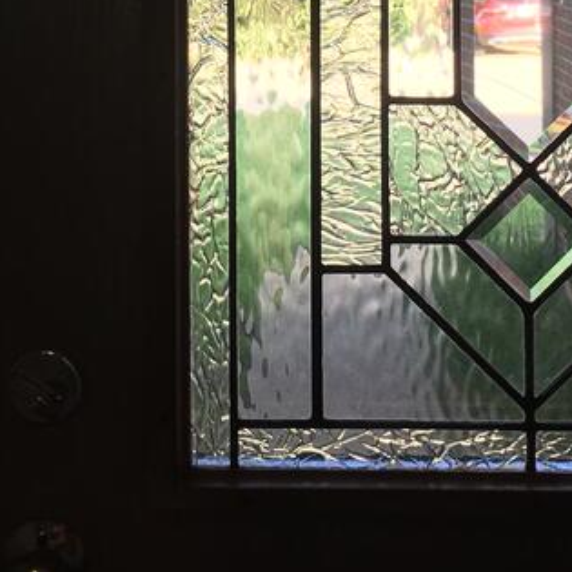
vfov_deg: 21.1
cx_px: 229
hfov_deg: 22.2
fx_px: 1458
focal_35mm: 78
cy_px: -58
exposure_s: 1/60
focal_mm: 4.15
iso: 32
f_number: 2.2
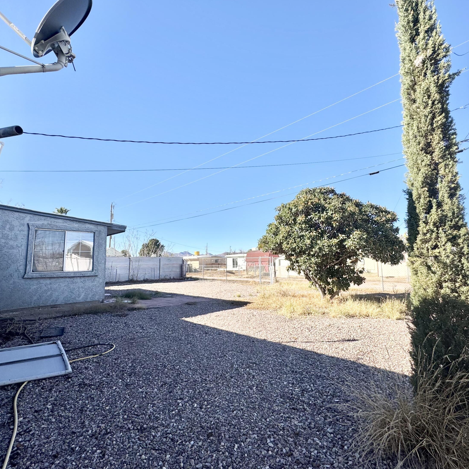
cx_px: 228
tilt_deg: +7.2
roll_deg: +0.8
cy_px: 232
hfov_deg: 83.9
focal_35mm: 17
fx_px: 261
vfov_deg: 84.0
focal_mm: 2.22
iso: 50
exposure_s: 1/1637
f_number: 2.2
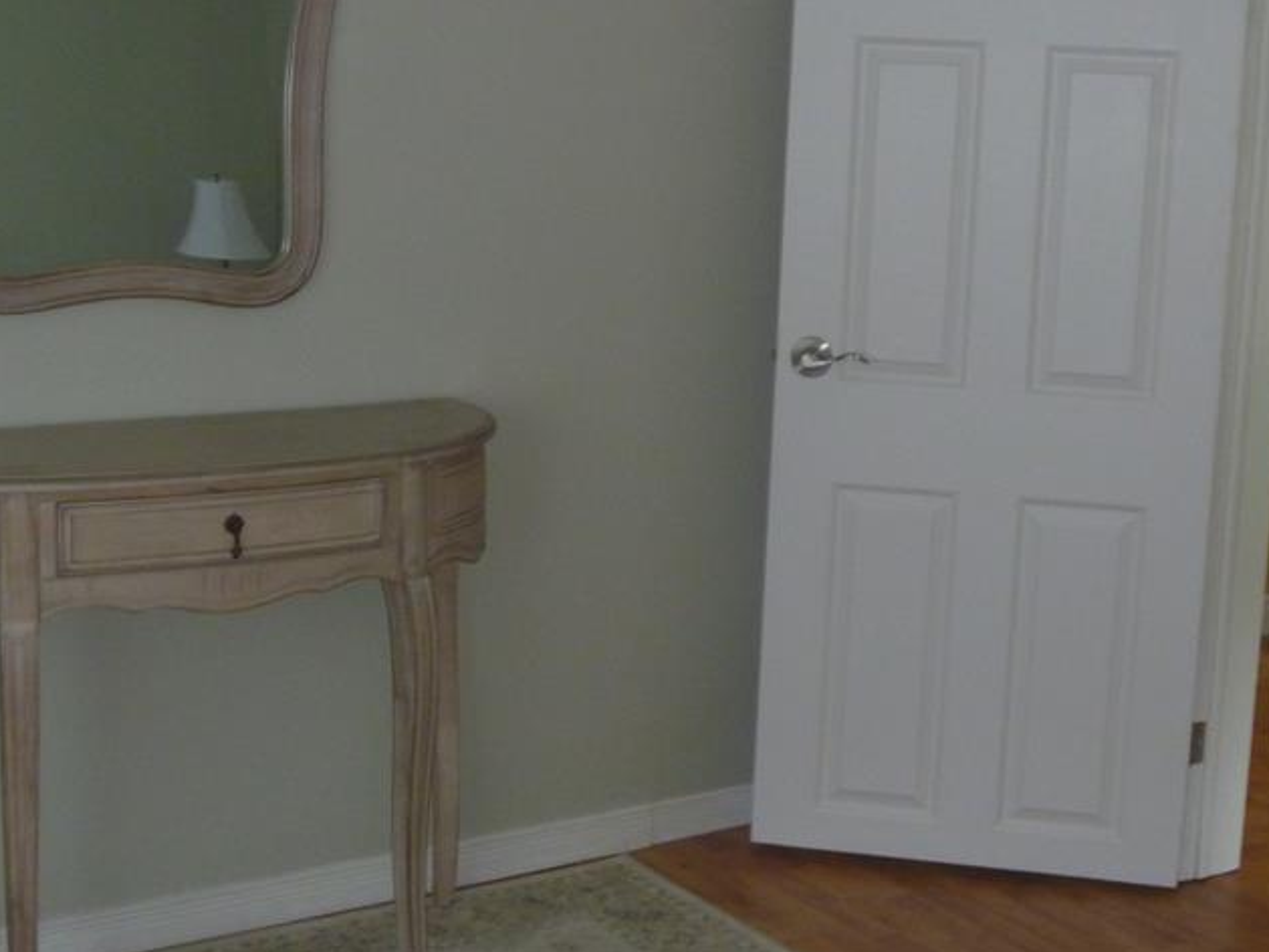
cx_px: 734
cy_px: 349
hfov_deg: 33.7
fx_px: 2090
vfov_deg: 25.6
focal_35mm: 57
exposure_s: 1/30
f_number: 3.5
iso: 200
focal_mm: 6.3
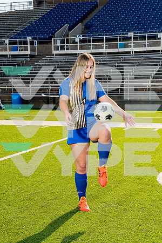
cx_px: 81
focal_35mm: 68
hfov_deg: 20.0
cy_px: 122
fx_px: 459
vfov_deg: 29.7
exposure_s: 1/250
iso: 320
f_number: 10
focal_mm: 68
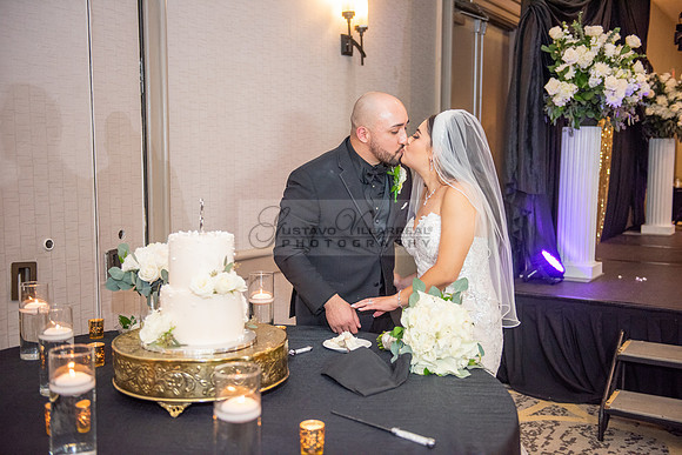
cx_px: 341
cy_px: 228
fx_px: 758
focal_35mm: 40
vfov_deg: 33.4
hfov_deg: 48.4
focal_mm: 40
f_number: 2.8
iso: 1600
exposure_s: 1/160
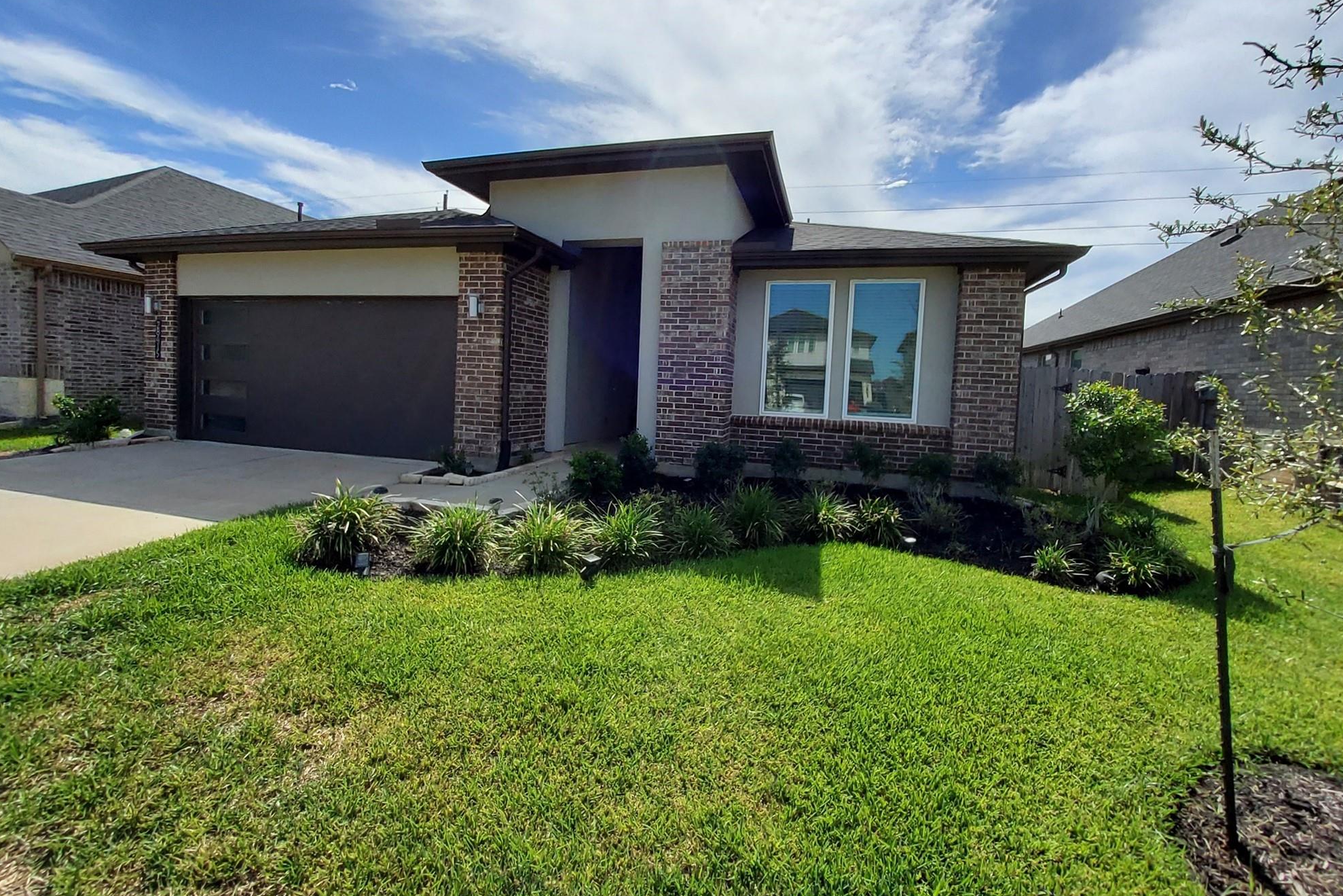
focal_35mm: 14
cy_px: 405
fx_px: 522
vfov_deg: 81.0
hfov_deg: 104.2
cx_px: 669
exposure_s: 1/2038
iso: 50
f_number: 2.2
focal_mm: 1.13
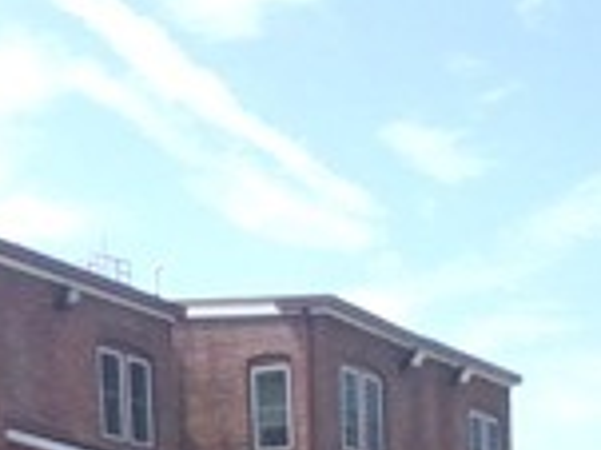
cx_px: 434
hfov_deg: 16.0
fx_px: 2134
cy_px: 816
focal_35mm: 123
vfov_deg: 11.2
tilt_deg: -2.5
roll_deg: +0.9
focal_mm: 4.15
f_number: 2.2
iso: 25
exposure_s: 1/1876
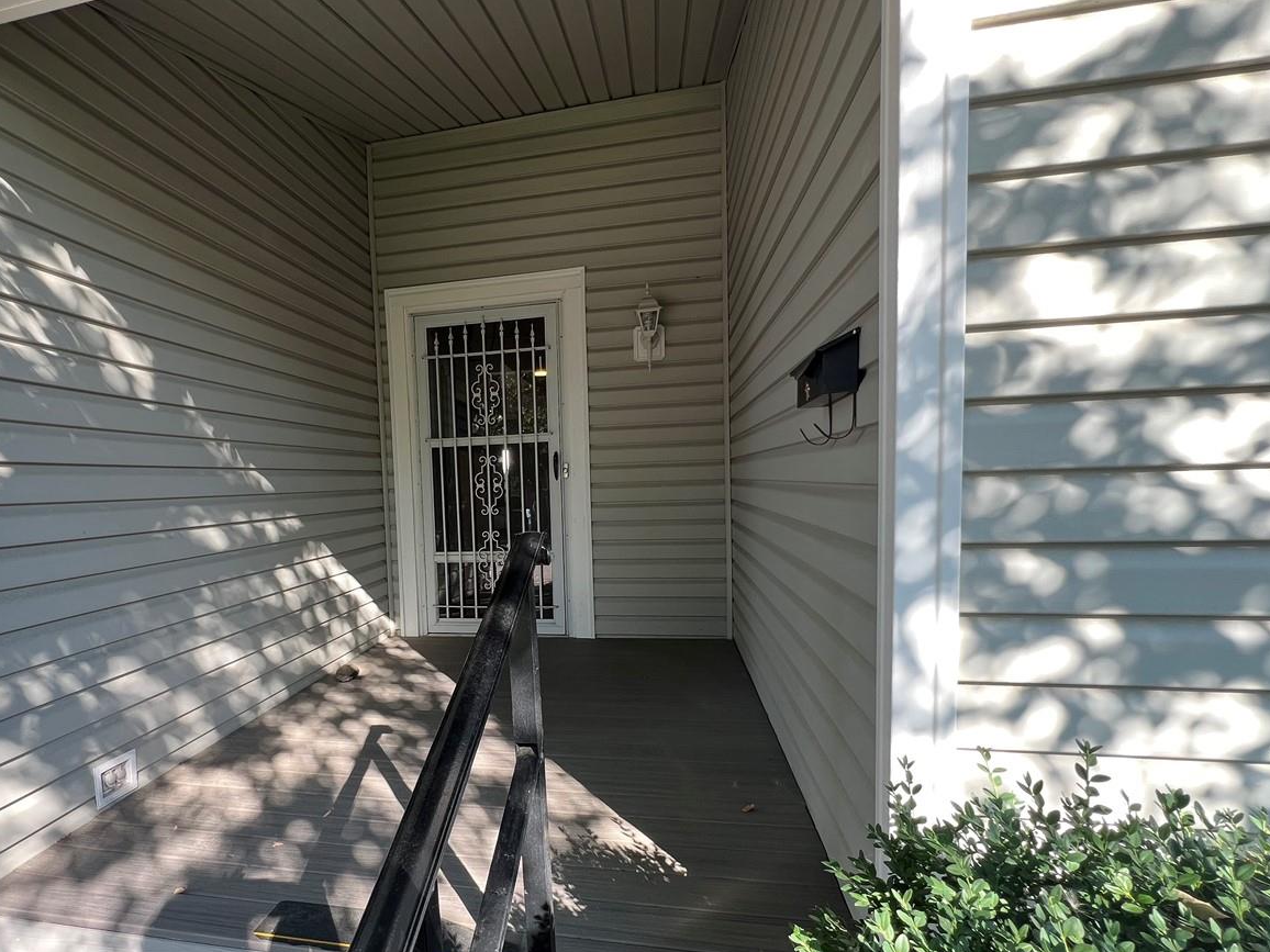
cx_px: 486
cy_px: 551
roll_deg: +2.5
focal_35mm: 18
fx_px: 660
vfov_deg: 71.1
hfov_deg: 86.2
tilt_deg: -5.0
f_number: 1.8
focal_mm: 1.57
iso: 40
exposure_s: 1/99
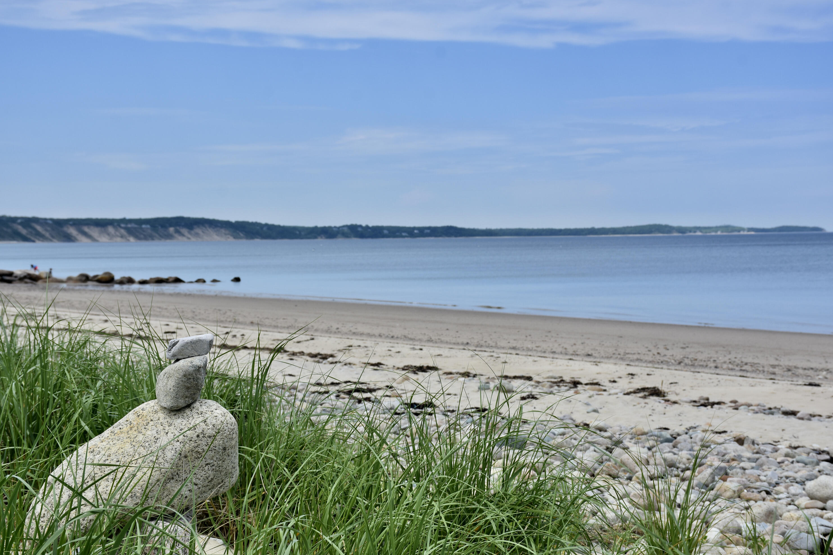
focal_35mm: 64
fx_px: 1481
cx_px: 416
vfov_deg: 21.2
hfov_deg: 31.4
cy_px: 278
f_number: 8
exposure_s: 1/500
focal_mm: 42
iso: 160
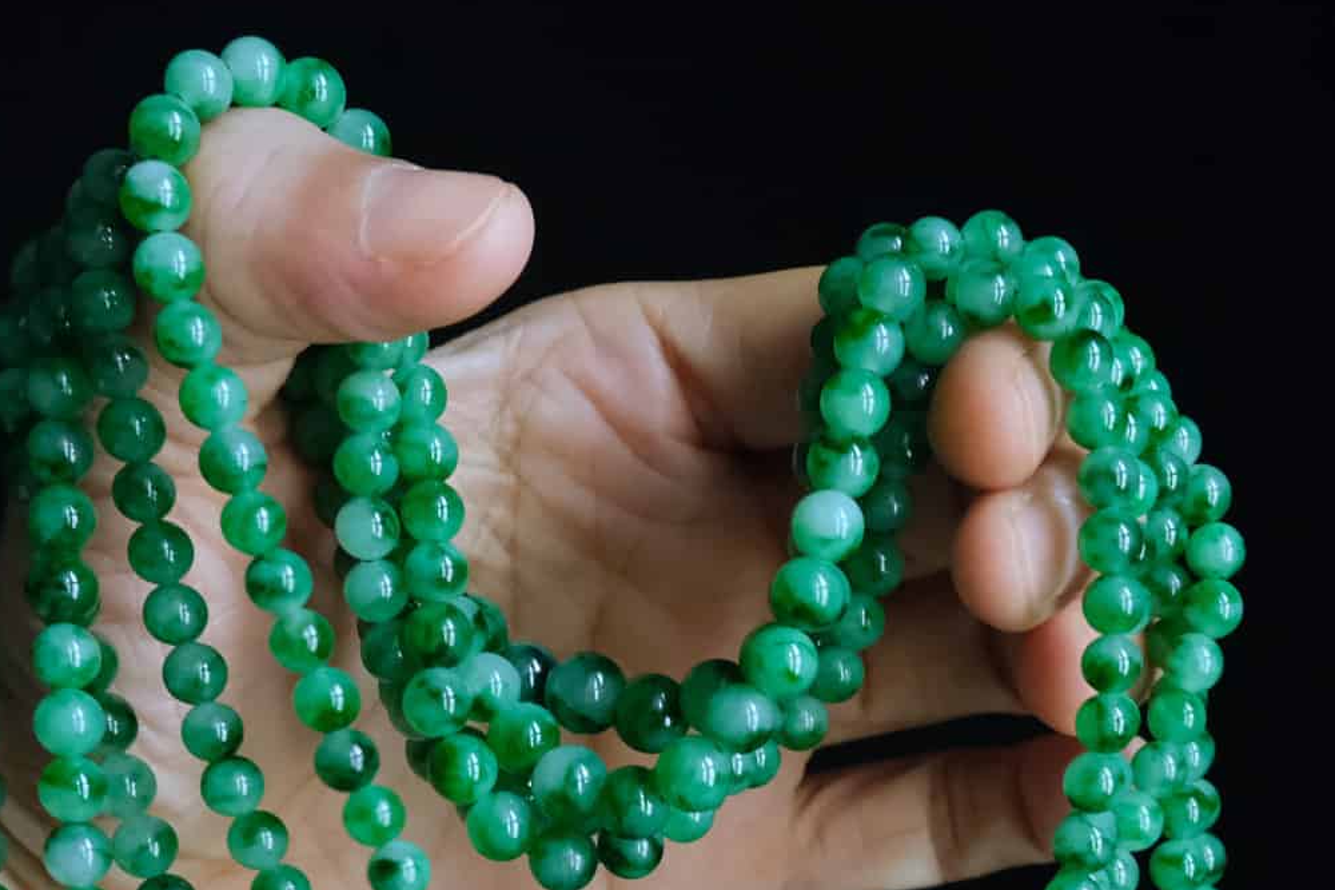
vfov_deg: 28.2
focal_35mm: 46
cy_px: 788
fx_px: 1706
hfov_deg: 42.7
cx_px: 595
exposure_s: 1/7
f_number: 5.6
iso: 1600
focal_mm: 15
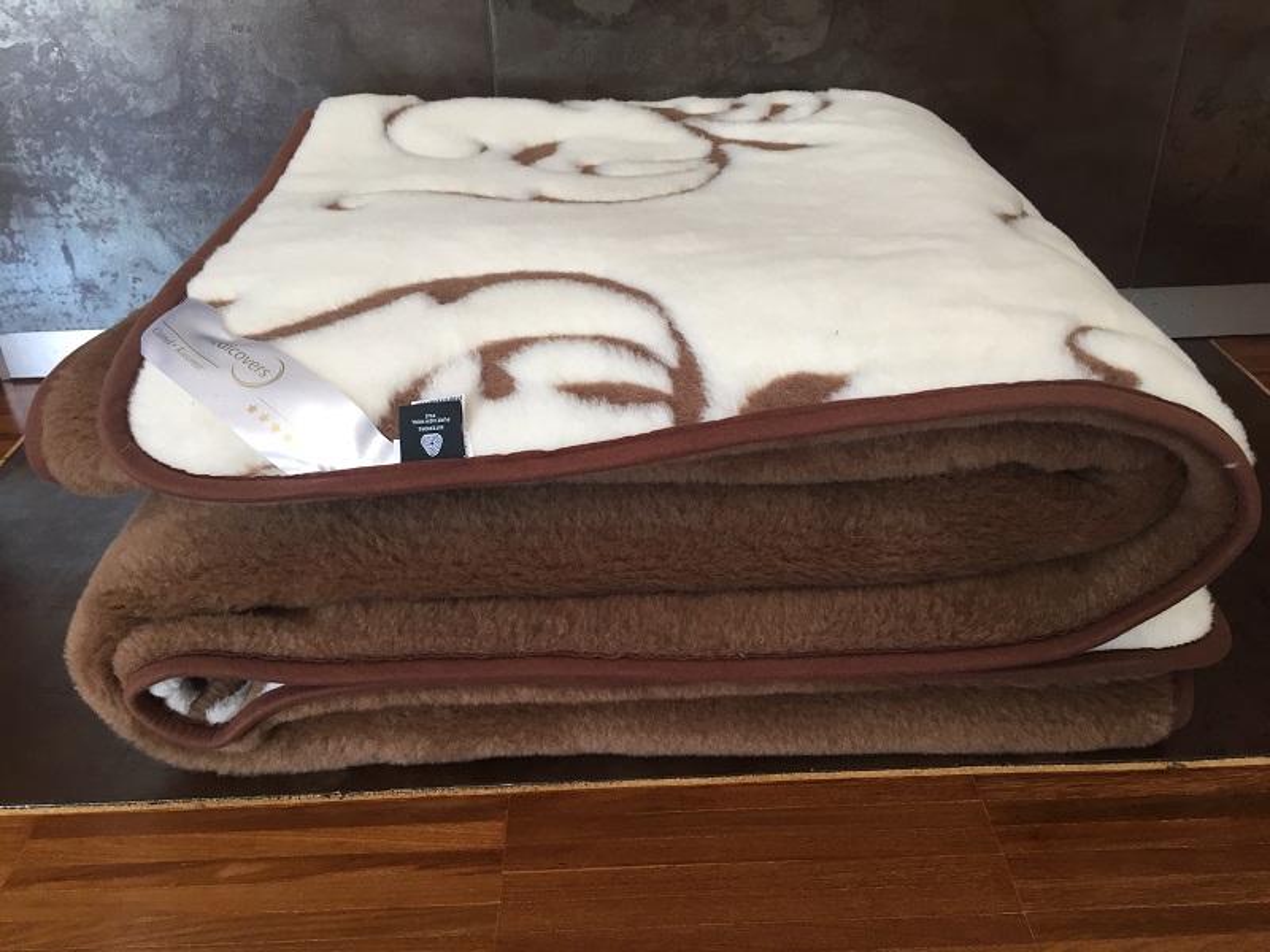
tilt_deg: -31.9
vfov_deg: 48.2
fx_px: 1064
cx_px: 635
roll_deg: +1.7
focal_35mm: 29
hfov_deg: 61.7
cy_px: 476
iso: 32
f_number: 2.2
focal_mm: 4.15
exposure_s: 1/33
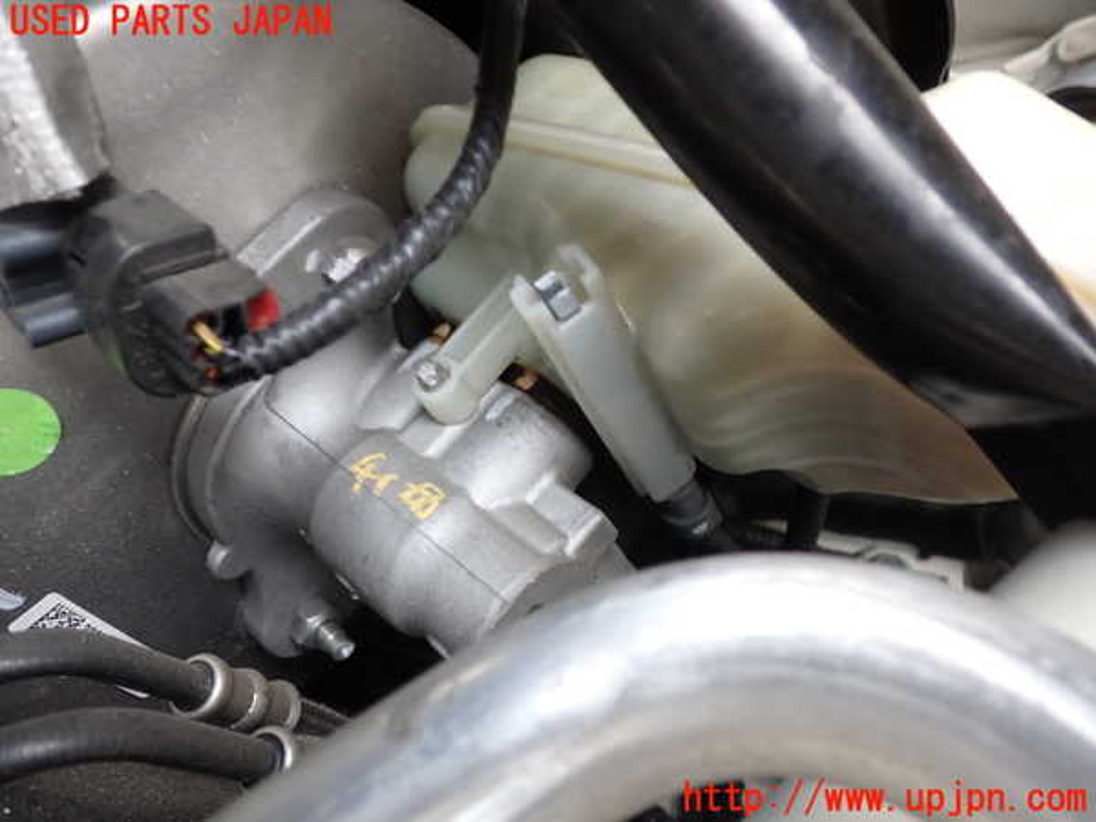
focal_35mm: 30
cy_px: 411
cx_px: 548
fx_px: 950
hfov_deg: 60.0
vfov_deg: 46.8
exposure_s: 1/30
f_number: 2.3
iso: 200
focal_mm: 5.4
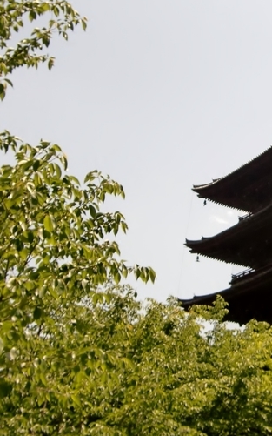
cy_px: 222
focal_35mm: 66
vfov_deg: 31.1
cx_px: 295
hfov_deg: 19.0
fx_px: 783
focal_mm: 6.9
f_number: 3
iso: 64
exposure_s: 1/800
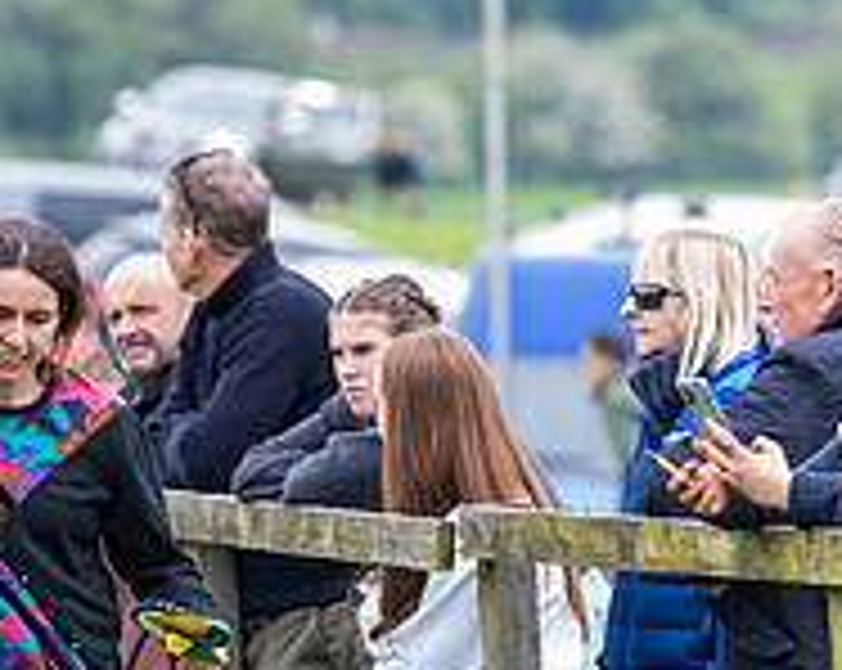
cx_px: 72
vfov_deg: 3.4
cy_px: 486
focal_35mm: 458
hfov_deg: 4.2
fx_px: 11395
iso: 250
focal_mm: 135
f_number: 2.8
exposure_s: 1/500
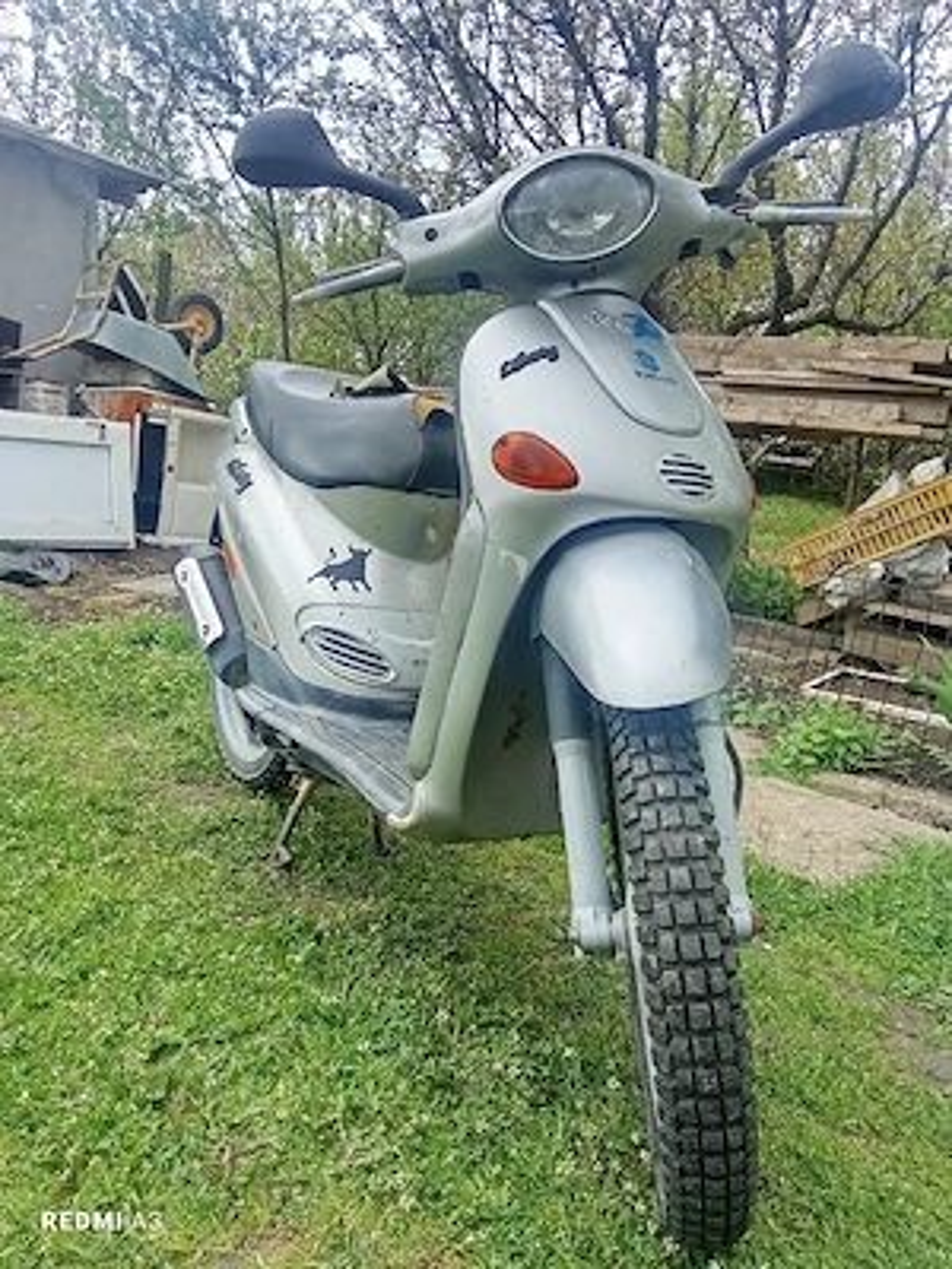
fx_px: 1027
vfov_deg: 63.4
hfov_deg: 49.7
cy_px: 634
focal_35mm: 28
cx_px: 476
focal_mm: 2.78
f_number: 2
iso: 100
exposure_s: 1/417
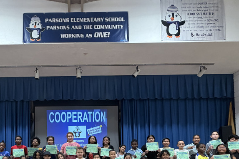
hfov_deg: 67.4
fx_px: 173
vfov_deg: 43.2
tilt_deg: +1.9
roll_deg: +1.3
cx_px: 78
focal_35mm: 26
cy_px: 156
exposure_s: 1/60
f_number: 2.2
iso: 250
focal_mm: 2.22
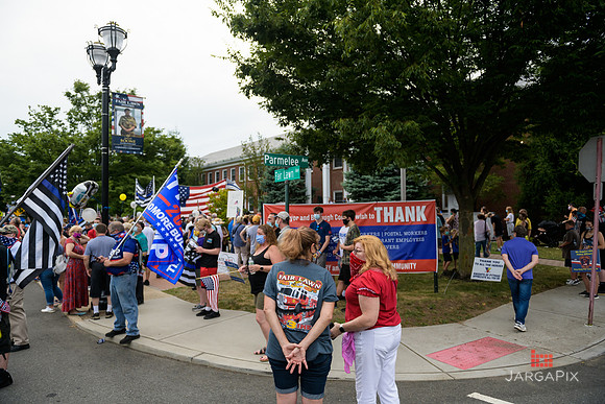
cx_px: 302
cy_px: 202
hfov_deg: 73.7
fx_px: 403
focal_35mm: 24
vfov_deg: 53.2
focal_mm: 24
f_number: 3.2
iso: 200
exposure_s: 1/320
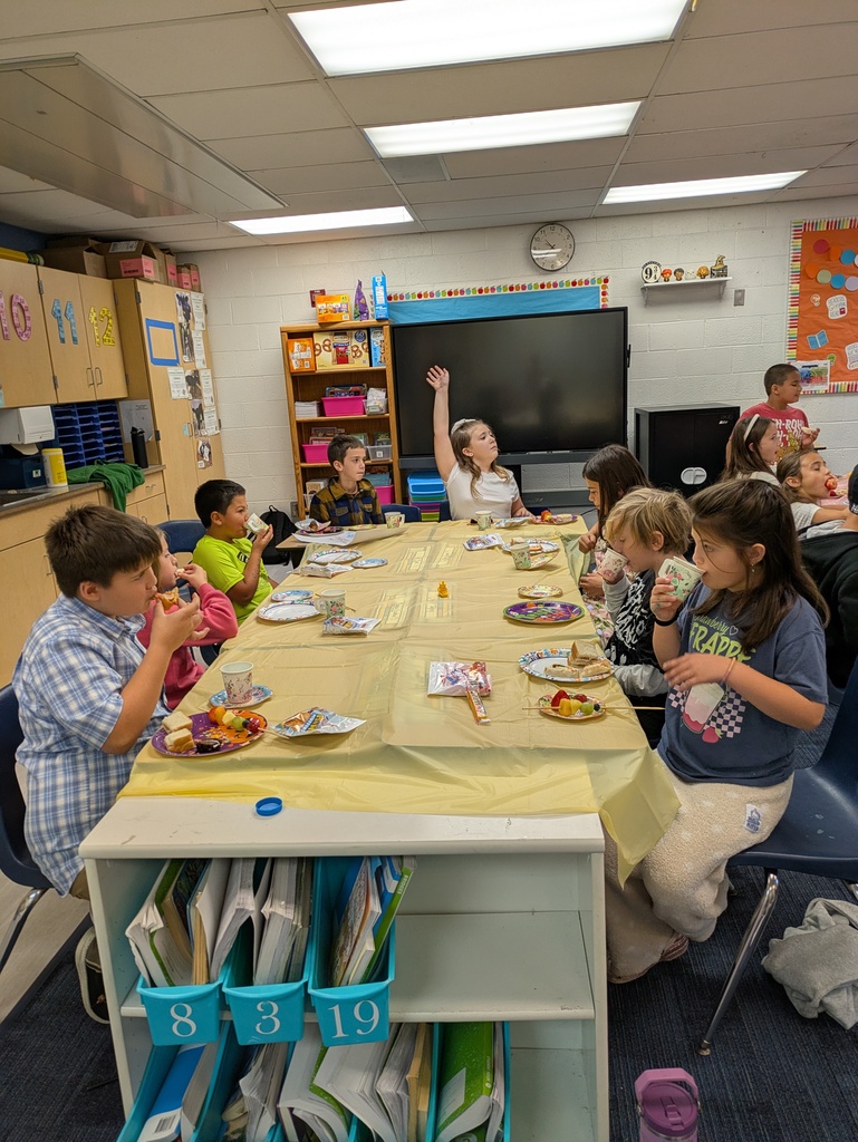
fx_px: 826
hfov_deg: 54.9
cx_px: 429
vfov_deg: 69.4
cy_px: 571
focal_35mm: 25
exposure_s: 1/120
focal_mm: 5.43
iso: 69
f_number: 1.89
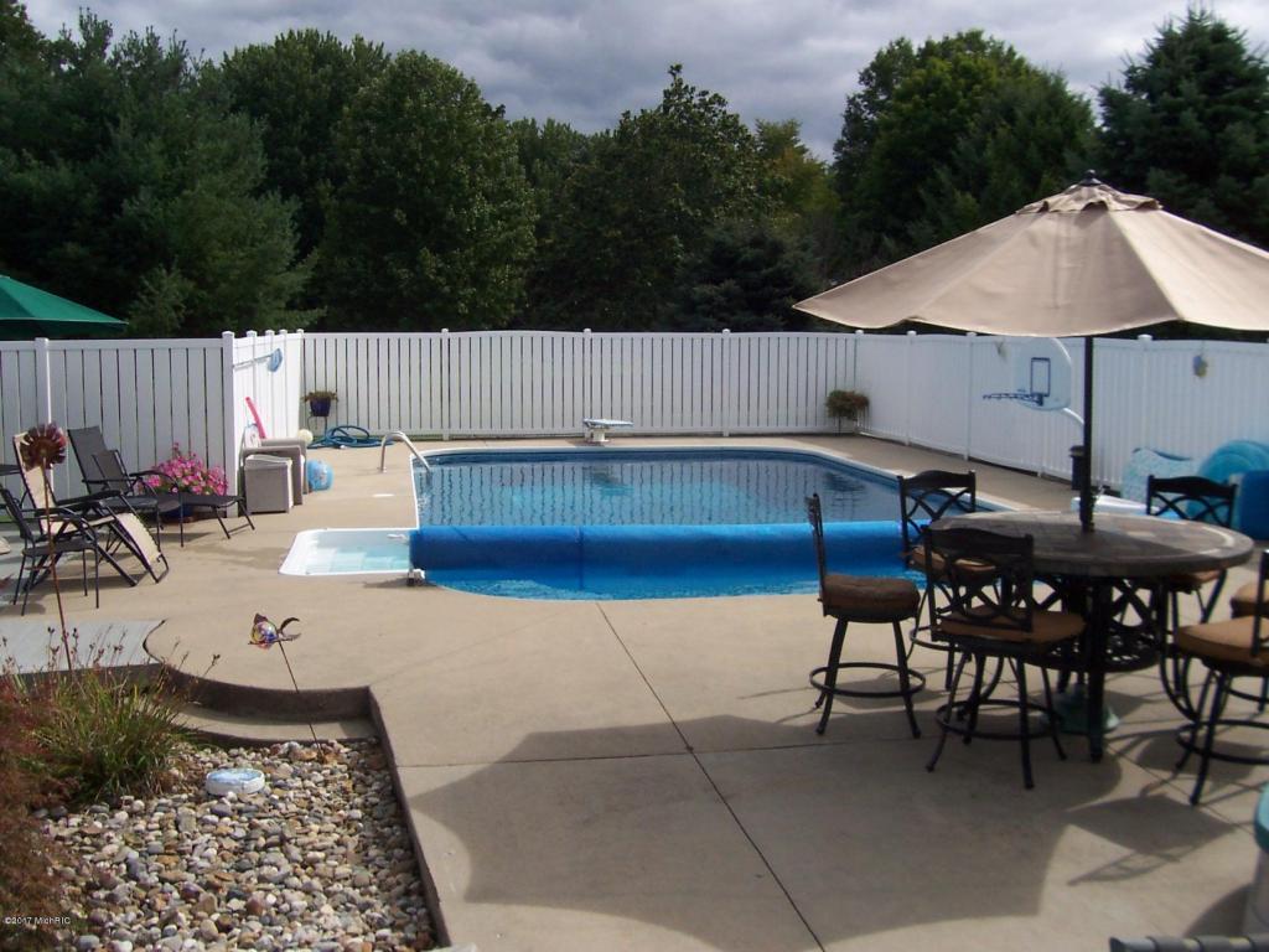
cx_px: 634
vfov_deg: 38.7
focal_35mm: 37
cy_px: 476
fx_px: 1356
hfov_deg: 50.1
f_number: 5.6
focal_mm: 5.6
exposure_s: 1/750
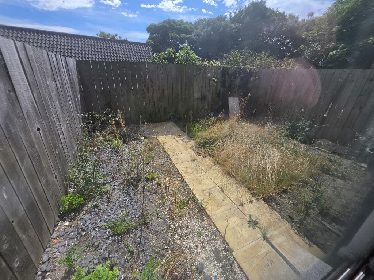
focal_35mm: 13
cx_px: 187
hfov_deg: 106.2
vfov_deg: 89.9
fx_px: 140
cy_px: 140
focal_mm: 2.2
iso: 32
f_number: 1.9
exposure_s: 1/2122
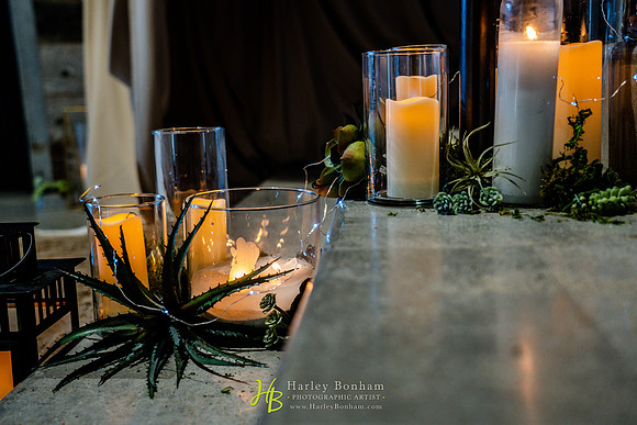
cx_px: 318
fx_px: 726
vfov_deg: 32.6
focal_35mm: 41
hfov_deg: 47.4
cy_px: 212
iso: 1600
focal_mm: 41
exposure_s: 1/100
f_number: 4
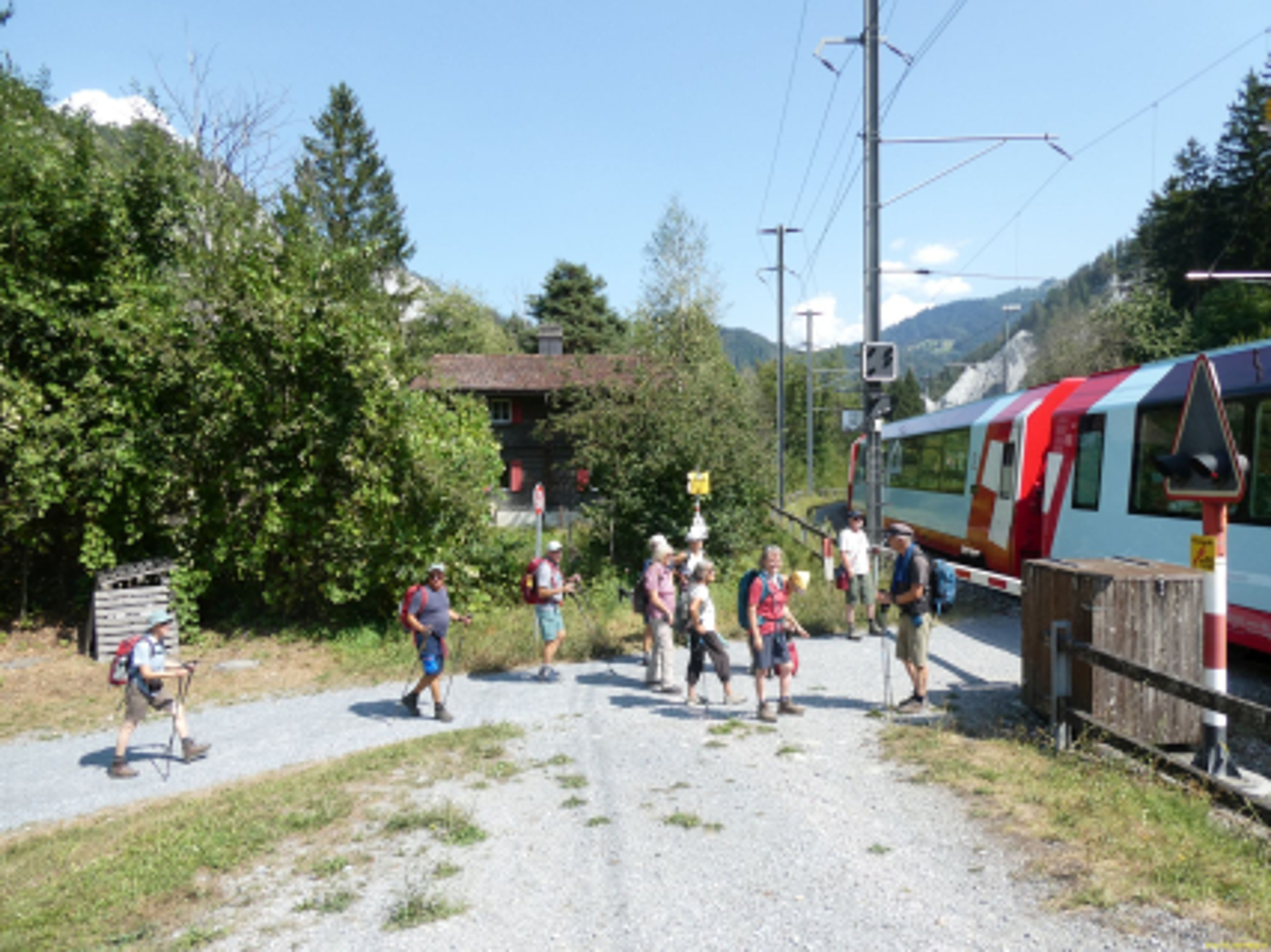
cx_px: 636
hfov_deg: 71.6
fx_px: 881
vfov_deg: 56.8
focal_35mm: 24
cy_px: 476
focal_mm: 4.3
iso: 80
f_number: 3.3
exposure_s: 1/500
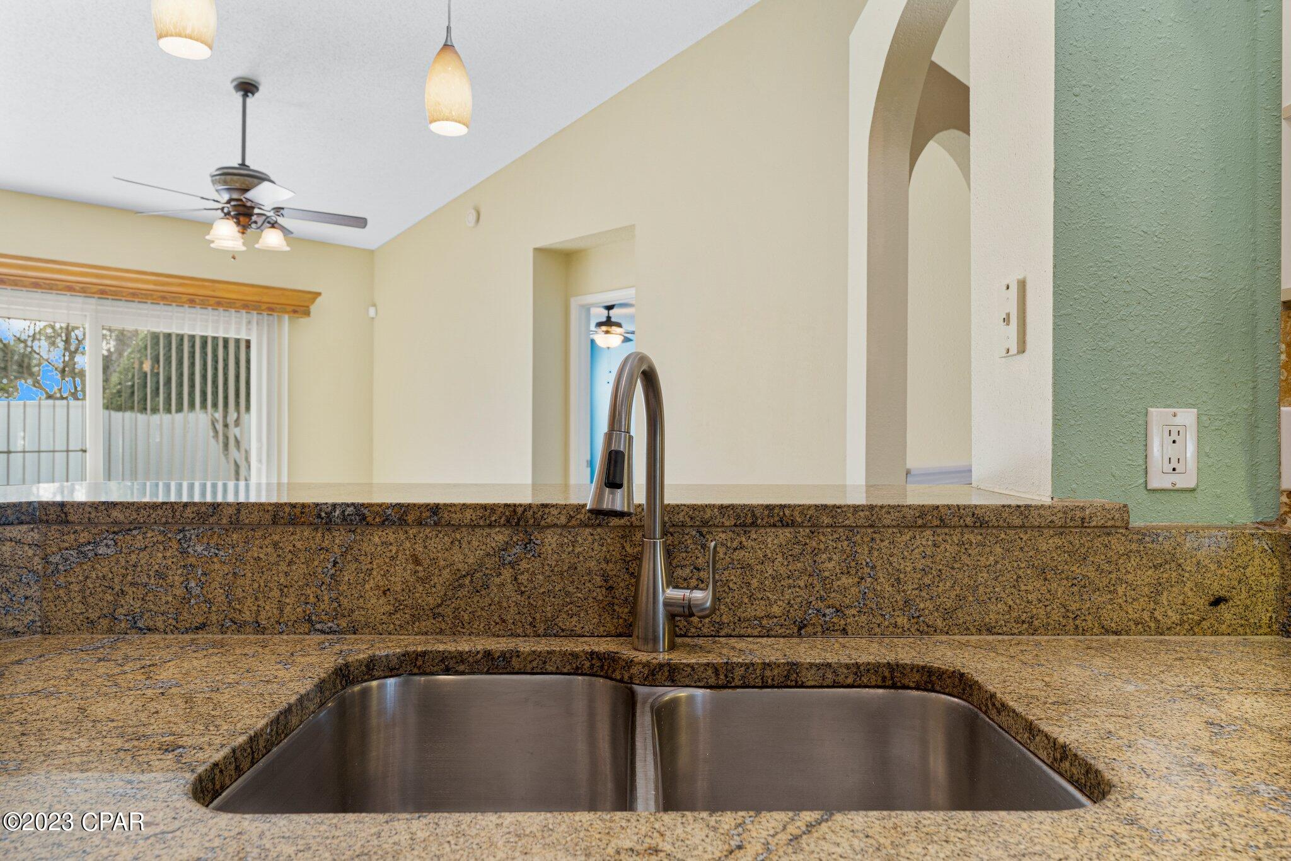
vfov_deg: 56.4
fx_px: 803
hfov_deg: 77.6
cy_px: 430
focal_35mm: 22
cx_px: 646
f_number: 8
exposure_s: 1/8
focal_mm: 22.4
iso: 400
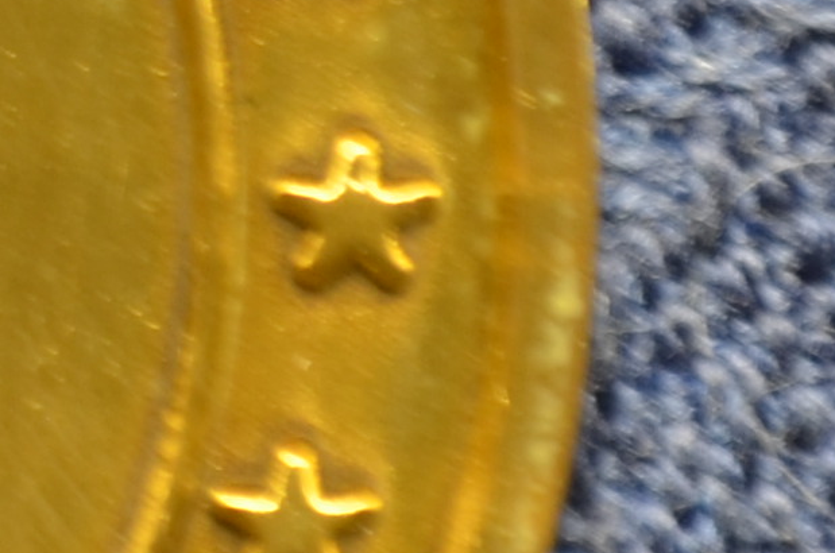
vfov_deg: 2.1
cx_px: -809
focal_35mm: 657
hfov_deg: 3.1
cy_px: -31
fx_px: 15207
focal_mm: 55
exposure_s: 1/1.6
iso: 160
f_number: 8
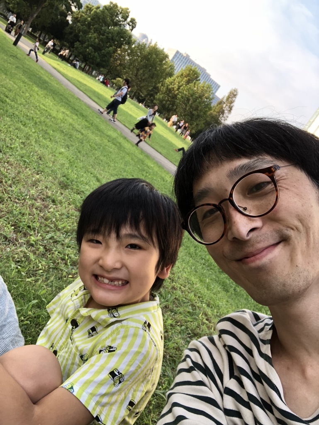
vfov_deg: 56.8
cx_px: 160
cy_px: 212
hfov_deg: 44.2
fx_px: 393
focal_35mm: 32
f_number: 2.2
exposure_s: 1/120
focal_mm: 2.87
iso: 32
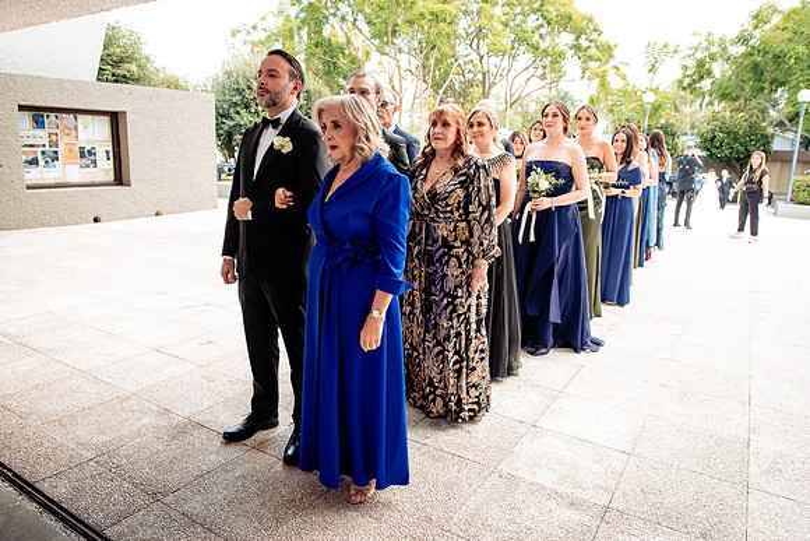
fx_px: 540
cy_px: 270
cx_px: 405
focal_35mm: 24
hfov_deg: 73.7
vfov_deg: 53.2
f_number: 5
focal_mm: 24
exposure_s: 1/200
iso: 800
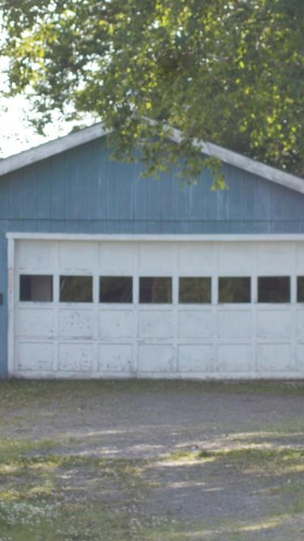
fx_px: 2508
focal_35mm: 175
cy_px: 255
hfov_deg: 6.9
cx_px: 278
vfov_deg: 12.3
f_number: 6
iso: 80
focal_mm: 20.1
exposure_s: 1/80
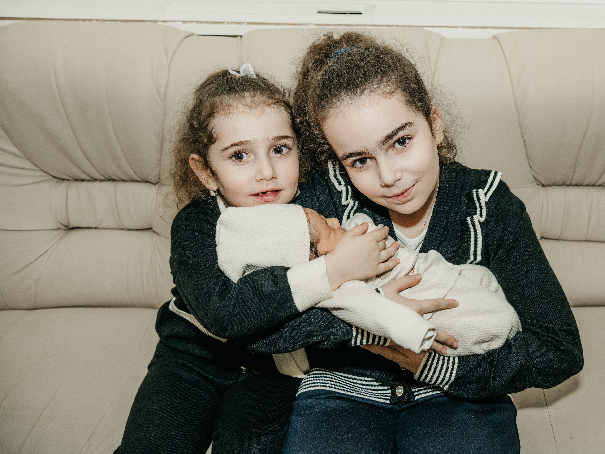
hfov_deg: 41.9
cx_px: 411
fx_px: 777
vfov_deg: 32.5
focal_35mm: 44
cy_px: 180
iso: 400
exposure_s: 1/160
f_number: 5
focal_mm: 34
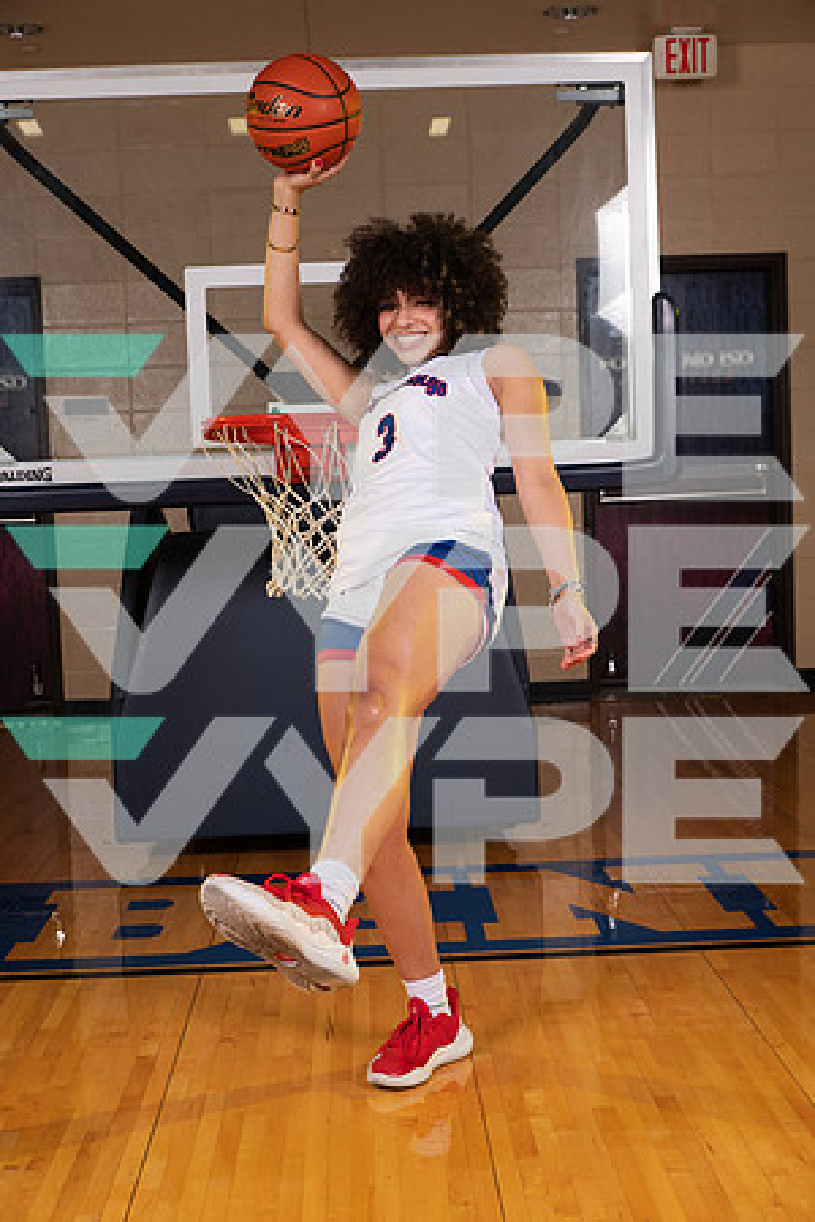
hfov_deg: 27.0
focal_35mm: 50
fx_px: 1698
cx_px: 408
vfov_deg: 39.6
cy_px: 611
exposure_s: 1/320
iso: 320
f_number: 7.1
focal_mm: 50
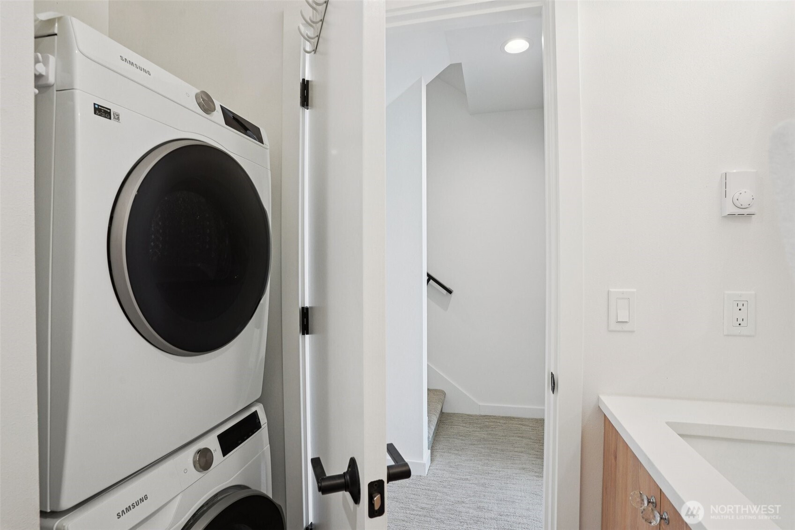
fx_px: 375
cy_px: 265
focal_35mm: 17
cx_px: 398
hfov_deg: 93.3
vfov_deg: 70.4
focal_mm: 17
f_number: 8
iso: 400
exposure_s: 1/15
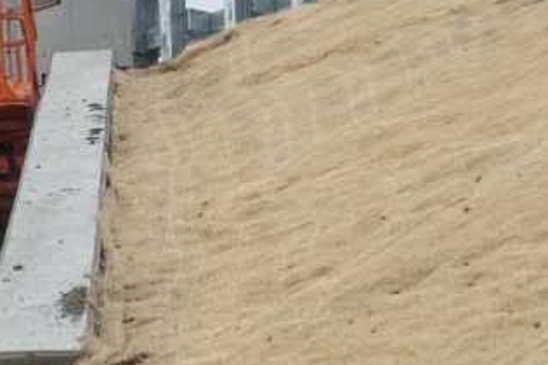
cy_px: 493
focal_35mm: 227
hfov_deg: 8.4
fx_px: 3452
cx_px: -683
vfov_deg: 6.0
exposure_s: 1/2000
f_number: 2.8
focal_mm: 12.81
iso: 400
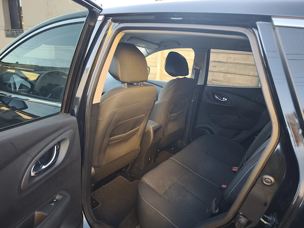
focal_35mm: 23
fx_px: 202
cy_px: 114
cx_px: 152
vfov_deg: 58.9
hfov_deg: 73.9
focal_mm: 6.57
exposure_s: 1/100
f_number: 1.6
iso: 160
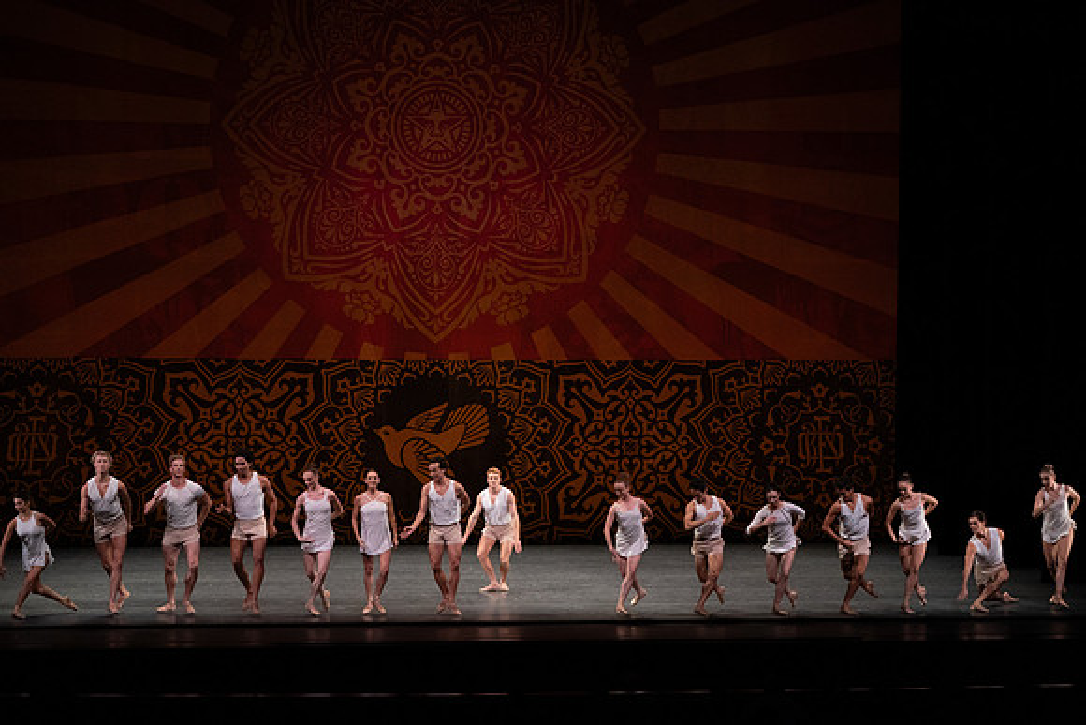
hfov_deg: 20.4
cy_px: 362
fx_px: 3017
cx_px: 543
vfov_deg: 13.7
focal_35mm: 100
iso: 5000
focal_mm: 100
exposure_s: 1/400
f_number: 10
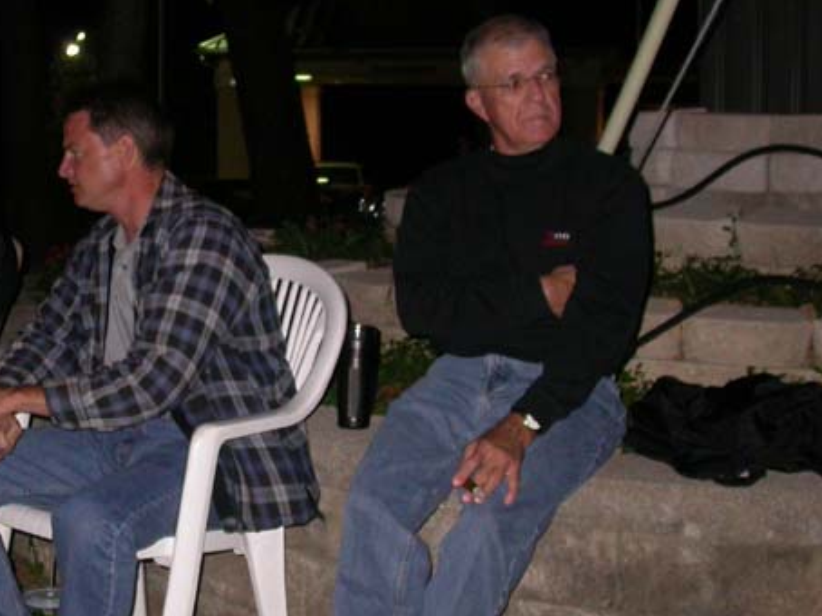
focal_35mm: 67
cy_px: 294
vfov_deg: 21.9
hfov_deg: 28.4
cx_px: 161
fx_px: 1590
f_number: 2.6
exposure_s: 1/60
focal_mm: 7.85
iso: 200
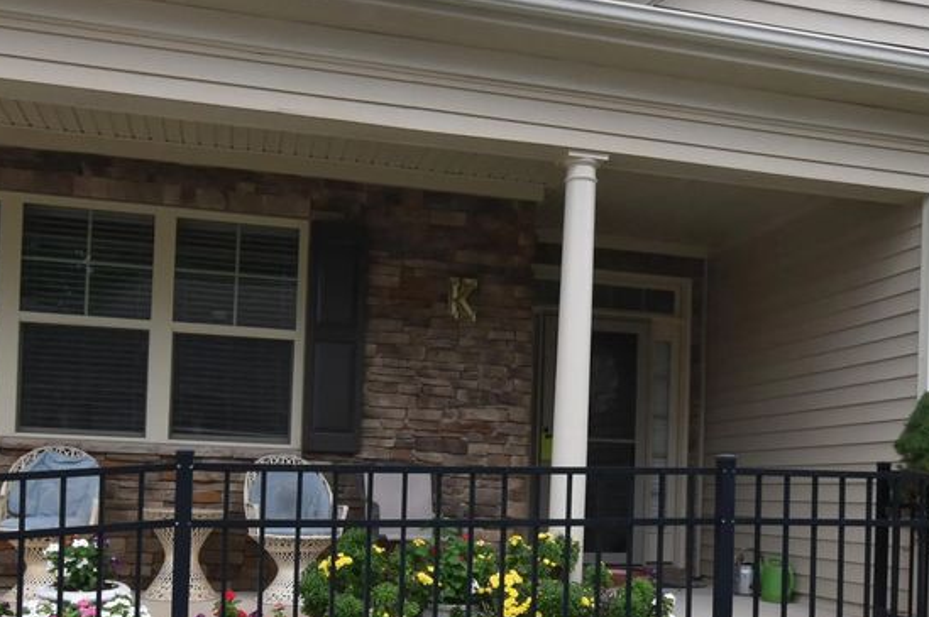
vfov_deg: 46.2
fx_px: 722
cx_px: 572
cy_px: 353
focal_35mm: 28
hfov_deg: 64.7
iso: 720
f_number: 8
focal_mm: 10
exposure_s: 1/500
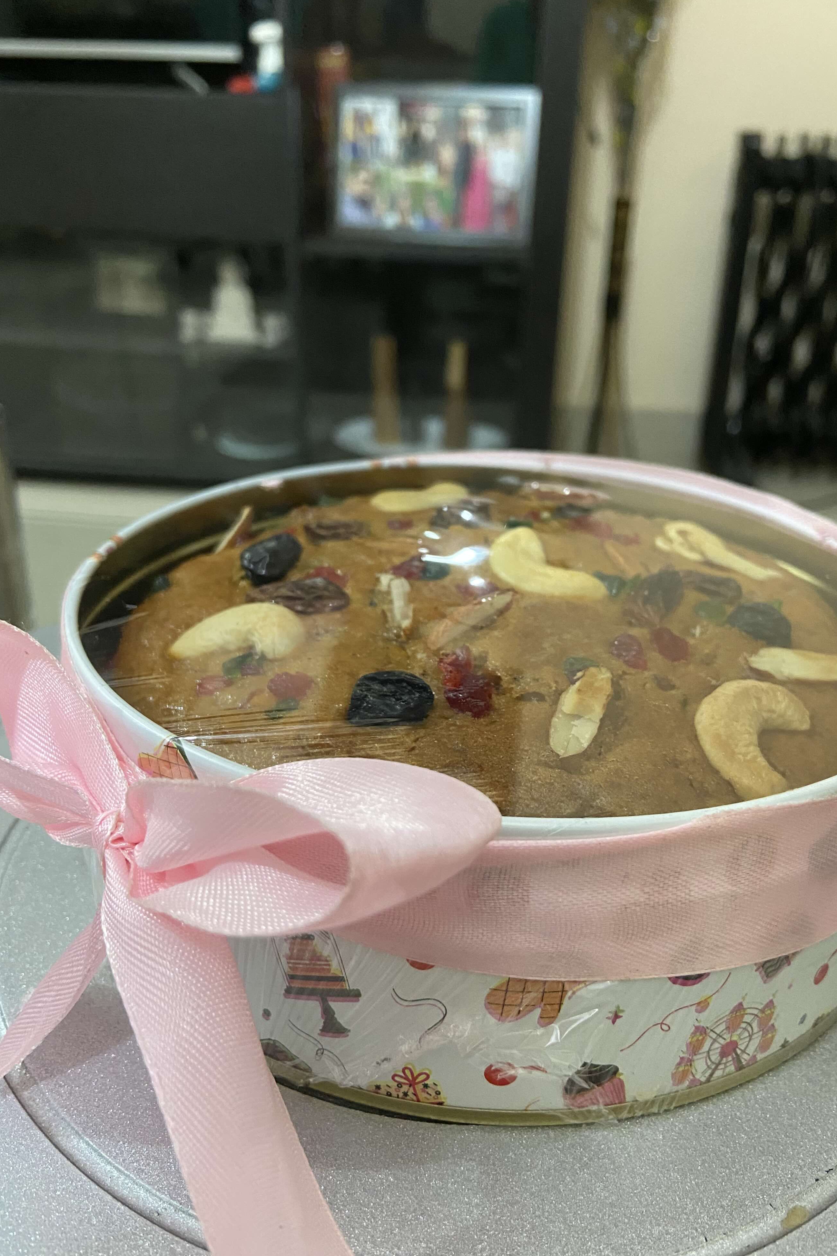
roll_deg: -1.4
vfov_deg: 65.5
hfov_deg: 46.3
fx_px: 976
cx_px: 456
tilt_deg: -27.0
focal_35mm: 28
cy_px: 632
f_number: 1.8
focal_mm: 4.25
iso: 400
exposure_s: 1/50
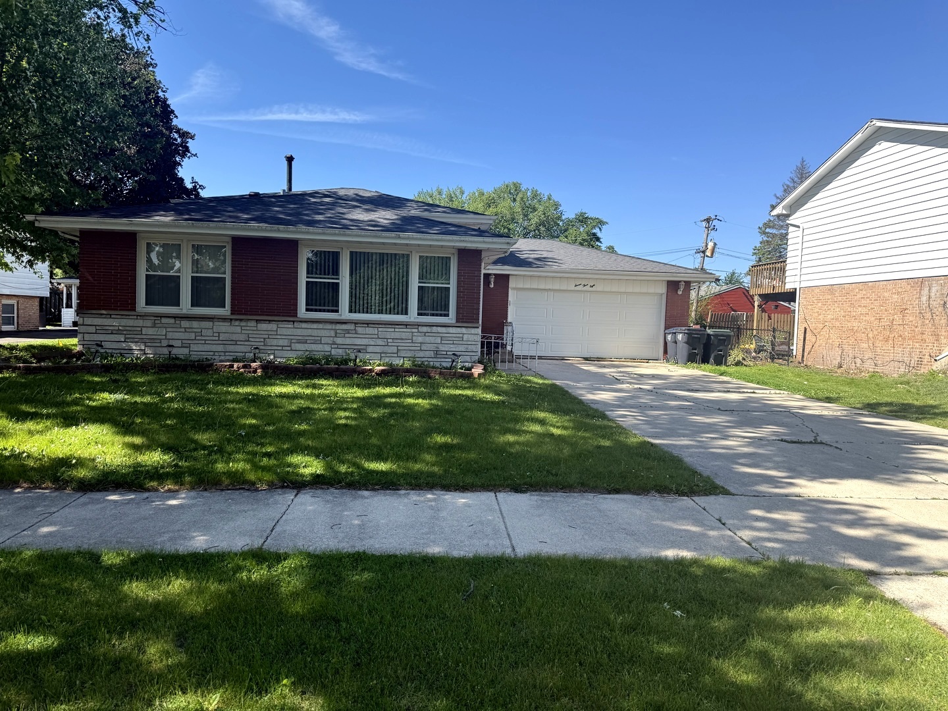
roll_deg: -0.5
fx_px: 657
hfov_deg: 71.6
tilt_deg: -2.5
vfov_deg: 56.8
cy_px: 356
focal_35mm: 24
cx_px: 474
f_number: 1.78
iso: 80
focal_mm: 6.76
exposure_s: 1/2445
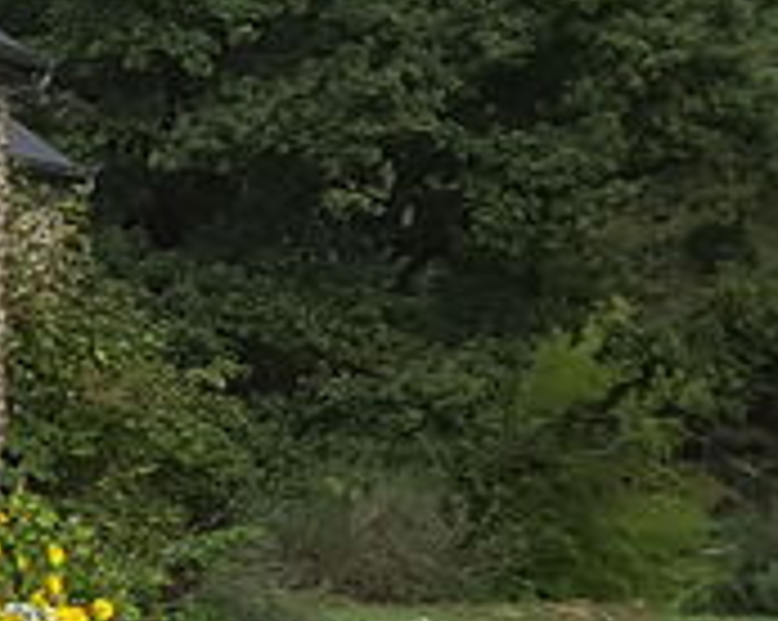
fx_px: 4025
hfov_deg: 9.6
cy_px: 400
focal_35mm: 175
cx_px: -1174
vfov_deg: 8.8
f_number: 1.9
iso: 40
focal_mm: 2.9
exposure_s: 1/370
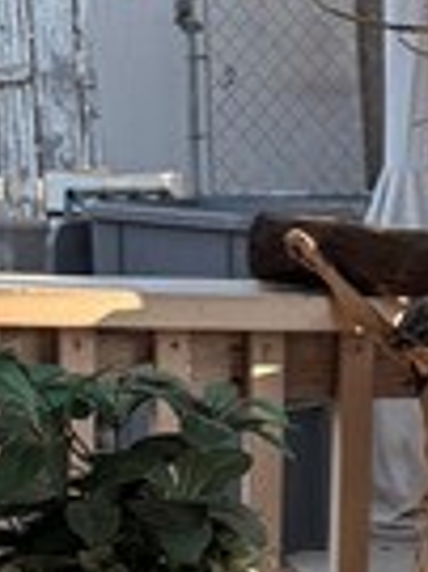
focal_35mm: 182
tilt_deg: -11.4
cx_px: 780
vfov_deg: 10.7
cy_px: 636
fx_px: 3005
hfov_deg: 7.9
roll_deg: -3.8
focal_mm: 6.76
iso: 100
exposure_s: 1/598
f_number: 1.78
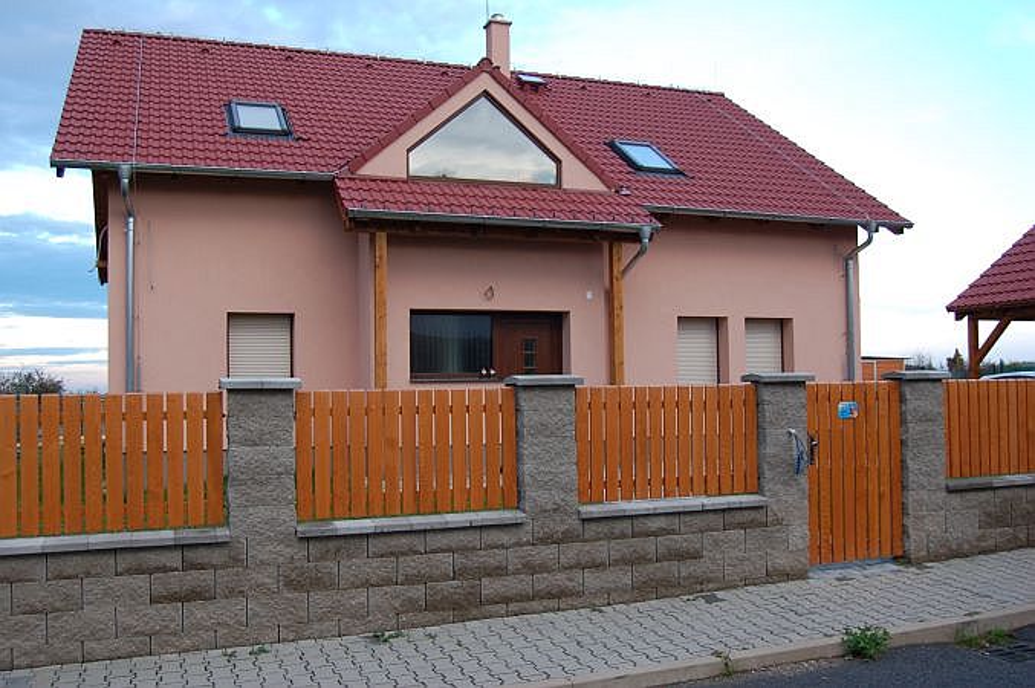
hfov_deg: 57.3
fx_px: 948
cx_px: 518
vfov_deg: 39.9
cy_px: 344
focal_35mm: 33
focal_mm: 22
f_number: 4.5
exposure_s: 1/80
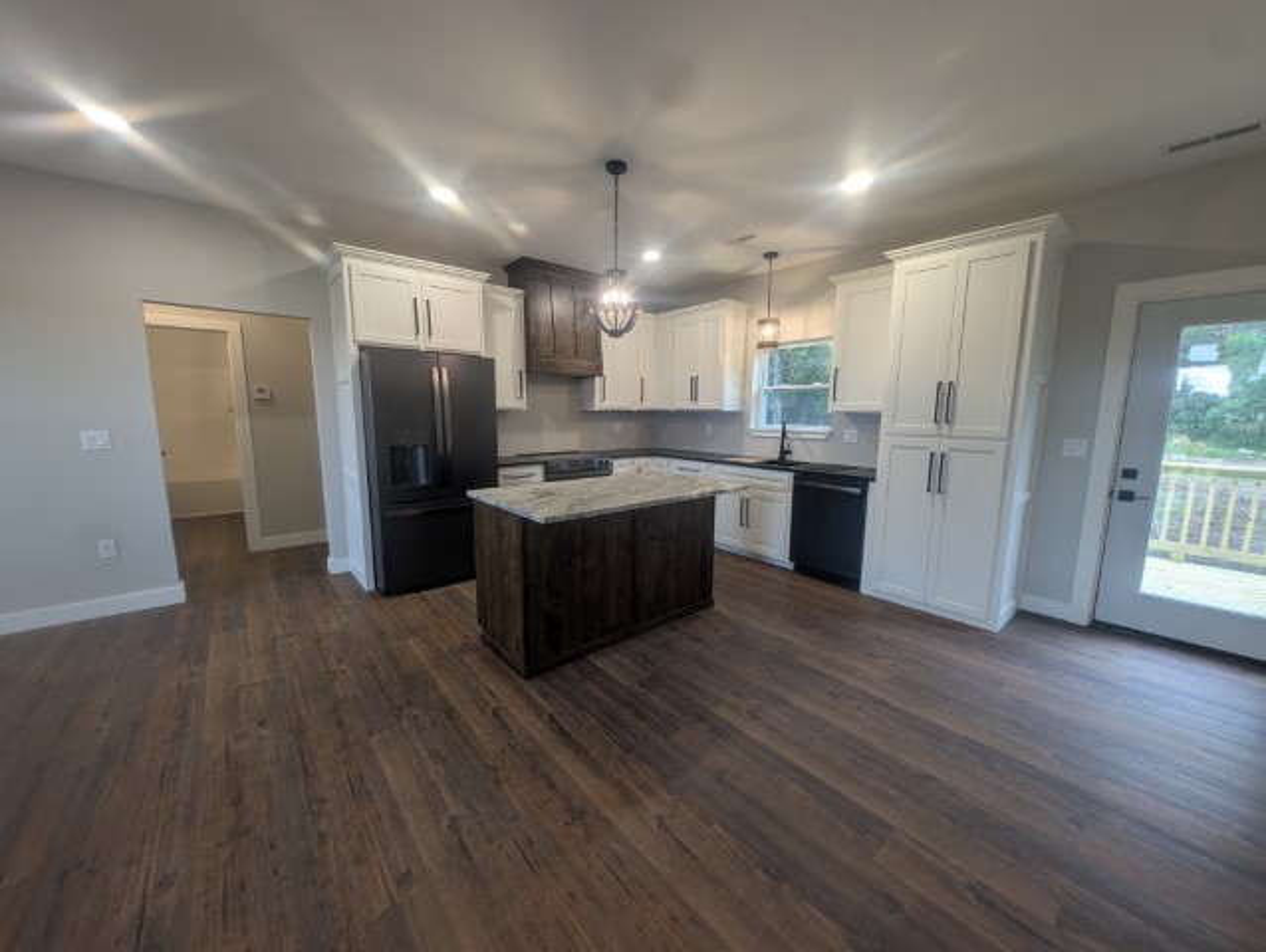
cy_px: 476
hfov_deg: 110.5
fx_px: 439
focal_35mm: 12
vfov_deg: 94.6
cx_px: 633
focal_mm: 2.23
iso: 48
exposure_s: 1/40
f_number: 1.95
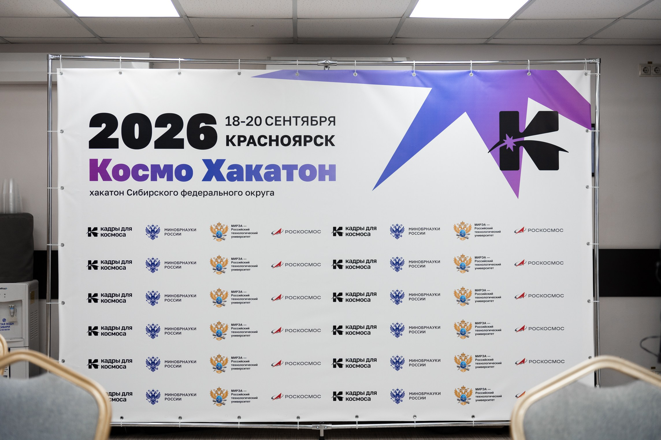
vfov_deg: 26.9
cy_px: 208
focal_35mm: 50
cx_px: 330
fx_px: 921
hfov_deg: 39.5
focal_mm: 47.6
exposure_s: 1/160
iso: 640
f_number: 2.8
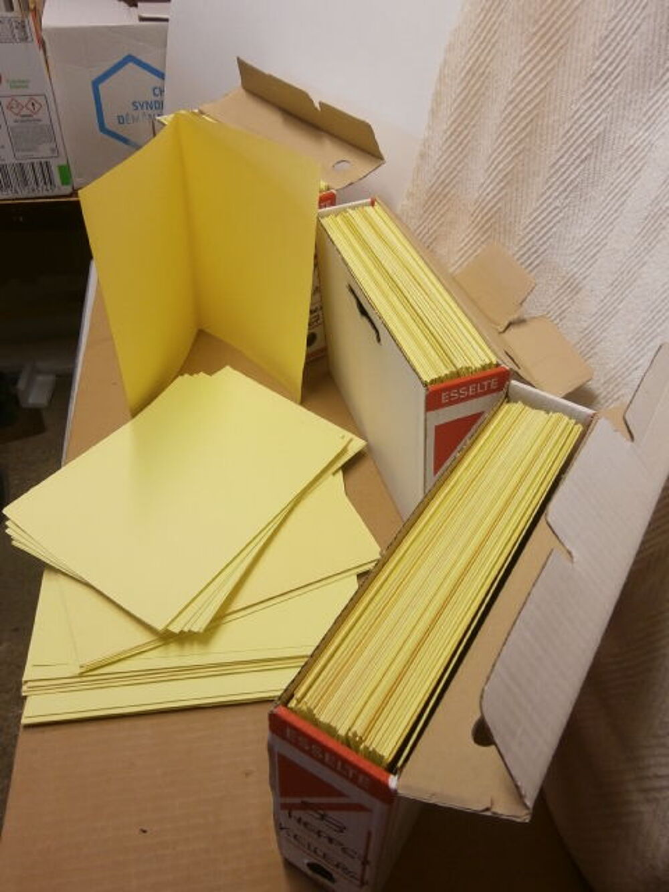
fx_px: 670
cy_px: 446
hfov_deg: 53.1
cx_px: 334
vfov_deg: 67.3
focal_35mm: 26
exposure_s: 1/30
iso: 80
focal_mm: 4.7
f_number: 2.8
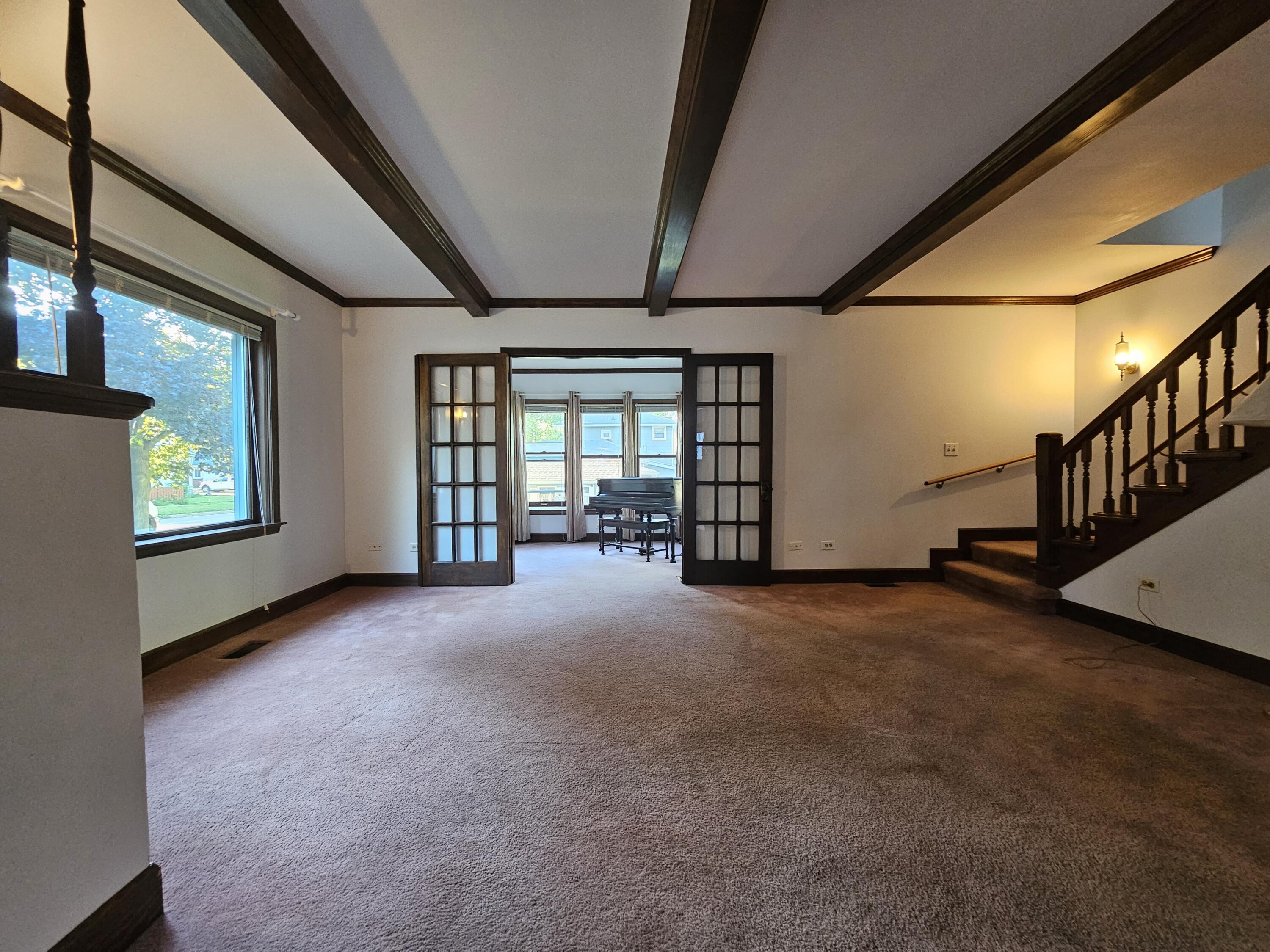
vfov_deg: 89.9
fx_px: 477
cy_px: 476
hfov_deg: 106.2
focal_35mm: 13
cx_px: 635
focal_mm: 2.2
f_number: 2.2
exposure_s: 1/30
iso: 400
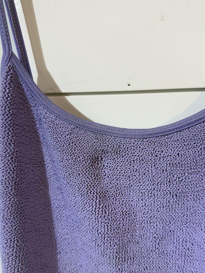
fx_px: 253
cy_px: 146
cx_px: 116
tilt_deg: -7.9
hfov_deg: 44.1
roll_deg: +1.2
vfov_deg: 56.8
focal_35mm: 32
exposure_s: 1/120
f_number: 1.78
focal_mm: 6.76
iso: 160
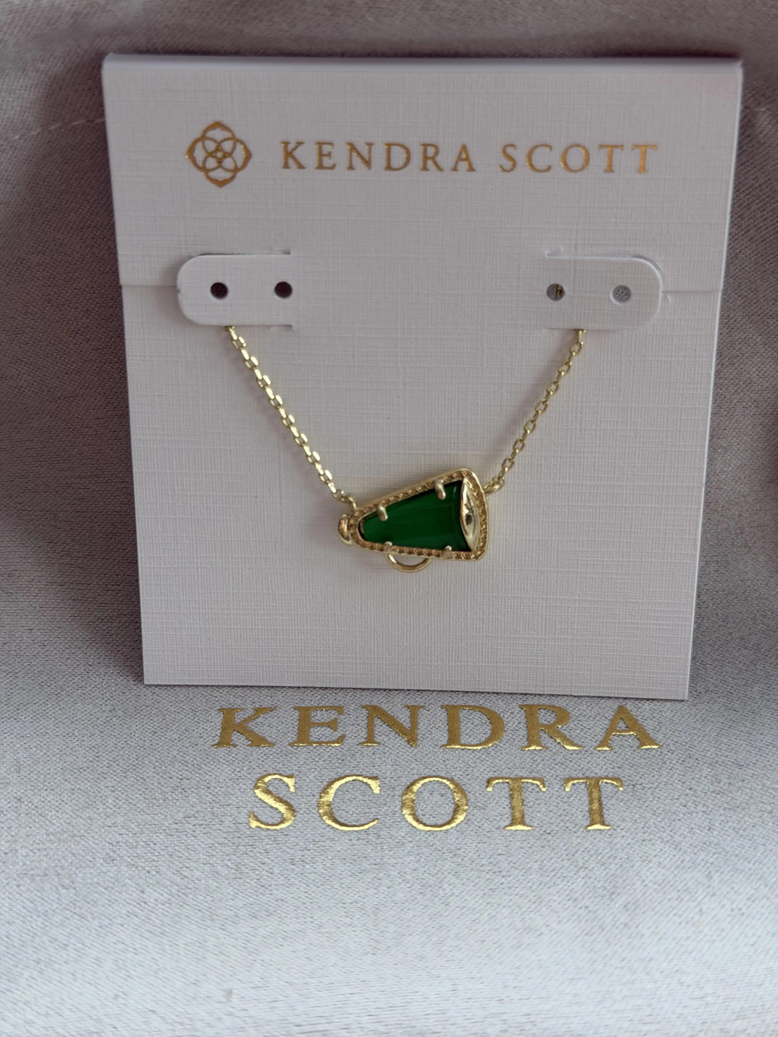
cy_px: 518
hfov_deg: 30.3
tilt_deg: -41.3
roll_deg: +0.9
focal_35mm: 48
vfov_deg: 39.7
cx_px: 389
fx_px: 1438
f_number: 1.78
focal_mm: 6.76
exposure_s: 1/187
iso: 50
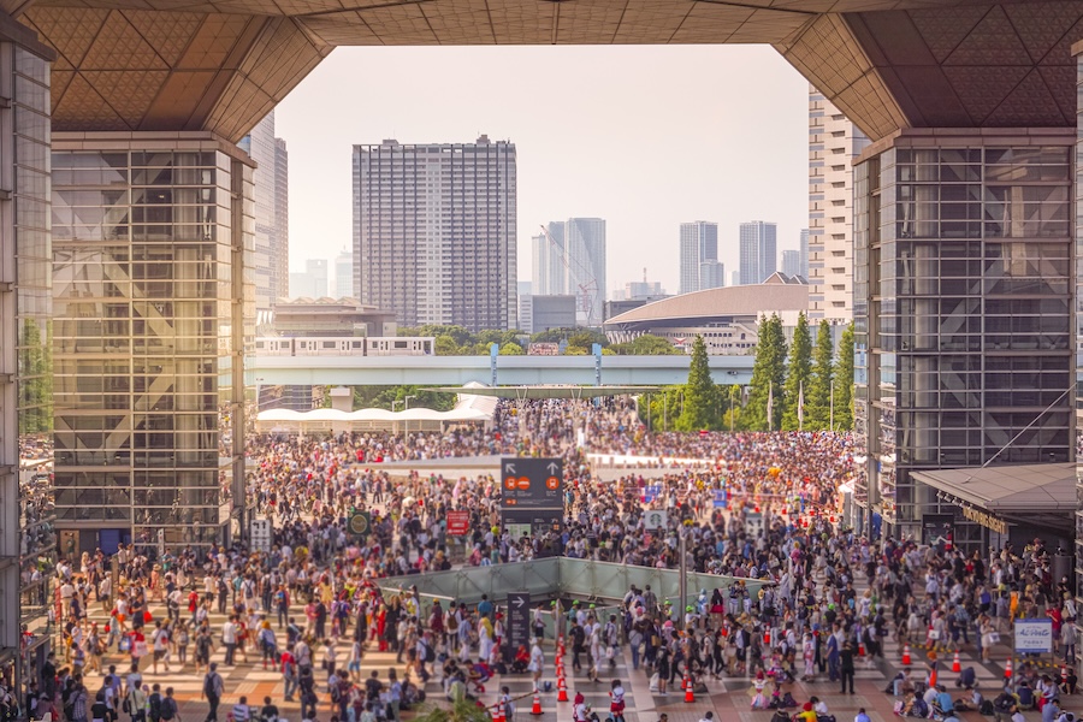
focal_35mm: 60
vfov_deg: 22.6
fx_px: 1805
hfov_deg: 33.4
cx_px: 542
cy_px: 361
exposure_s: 1/250
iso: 100
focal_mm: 40
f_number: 9
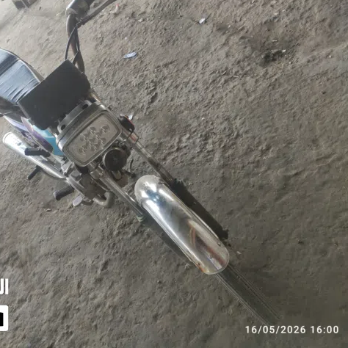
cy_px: 173
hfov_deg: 51.7
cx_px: 119
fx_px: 353
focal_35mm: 31
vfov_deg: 52.5
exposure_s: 1/100
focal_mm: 4.77
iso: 126
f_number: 1.75
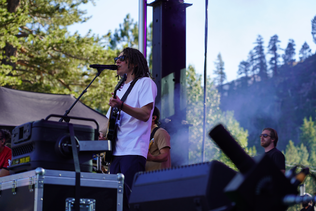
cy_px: 106
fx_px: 922
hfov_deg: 19.5
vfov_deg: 13.0
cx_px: 158
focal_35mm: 105
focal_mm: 105
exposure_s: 1/200
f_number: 4.5
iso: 100
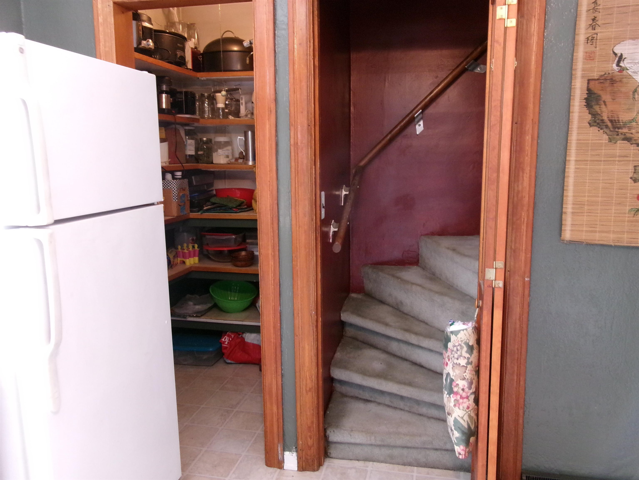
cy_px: 240
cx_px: 320
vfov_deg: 49.7
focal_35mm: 28
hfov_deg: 63.4
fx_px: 517
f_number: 3.9
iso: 400
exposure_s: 1/20
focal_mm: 5.1
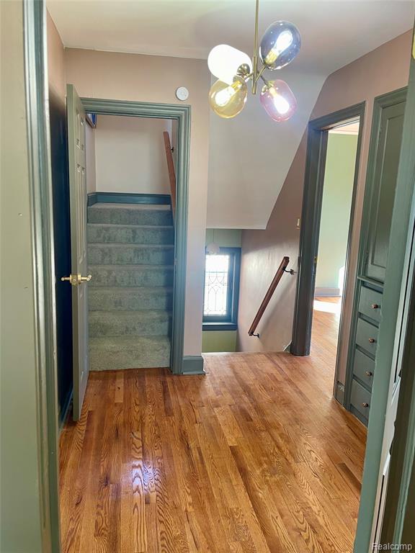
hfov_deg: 53.1
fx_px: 416
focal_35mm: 26
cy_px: 276
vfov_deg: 67.3
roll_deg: -2.3
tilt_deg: -10.0
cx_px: 208
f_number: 1.6
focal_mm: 4.2
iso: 100
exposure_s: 1/60
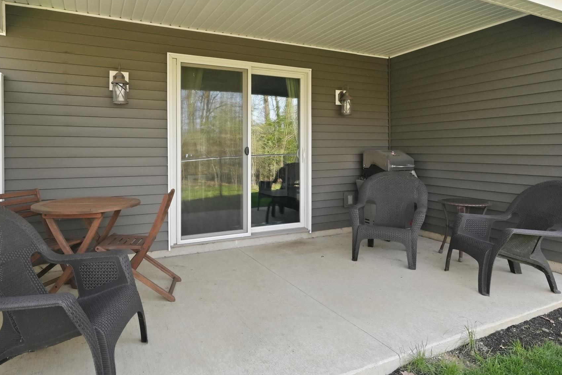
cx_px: 260
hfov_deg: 78.4
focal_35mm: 22
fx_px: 343
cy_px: 159
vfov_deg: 57.0
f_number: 4
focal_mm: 10
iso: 800
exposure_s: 1/500
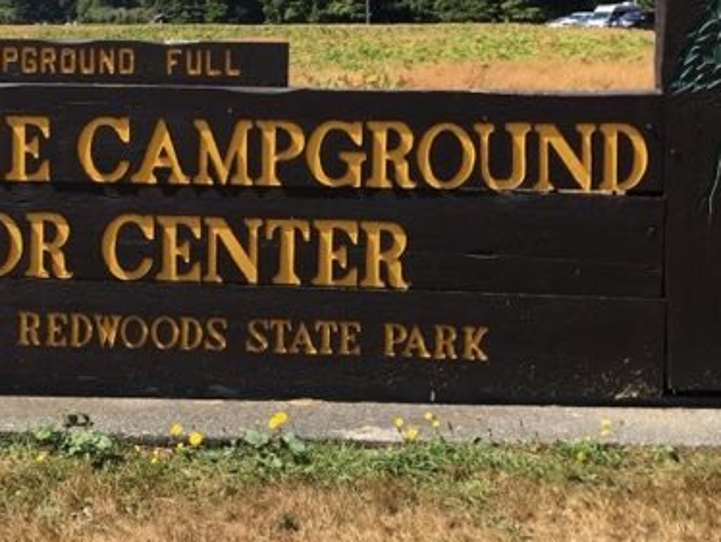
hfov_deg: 30.4
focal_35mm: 62
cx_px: 135
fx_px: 1292
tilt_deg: +1.3
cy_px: 54
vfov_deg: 23.1
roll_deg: +0.2
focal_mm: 4.15
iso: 25
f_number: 2.2
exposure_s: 1/1425
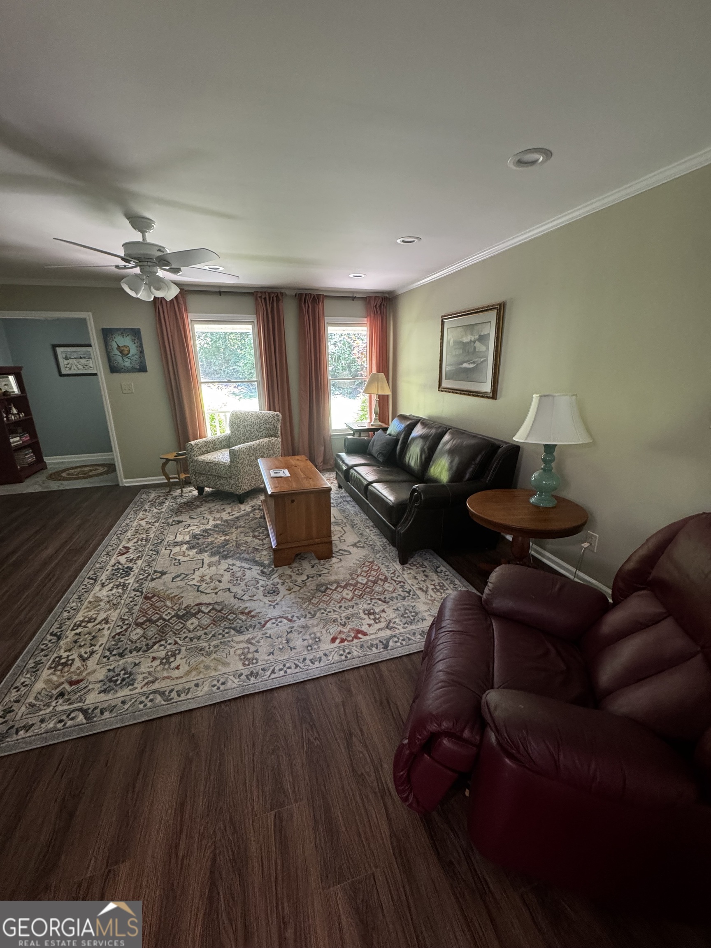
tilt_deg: -15.6
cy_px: 474
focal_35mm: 14
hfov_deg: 85.7
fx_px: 383
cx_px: 356
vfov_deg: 102.1
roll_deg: +0.9
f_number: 2.2
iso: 320
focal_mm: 2.22
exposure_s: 1/60
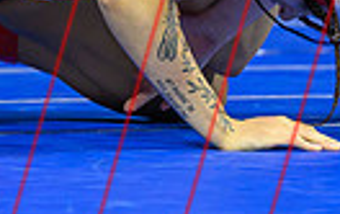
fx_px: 6451
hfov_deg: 3.0
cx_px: 272
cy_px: -101
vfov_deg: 1.9
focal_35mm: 695
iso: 2000
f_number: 2.8
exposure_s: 1/800
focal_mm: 125
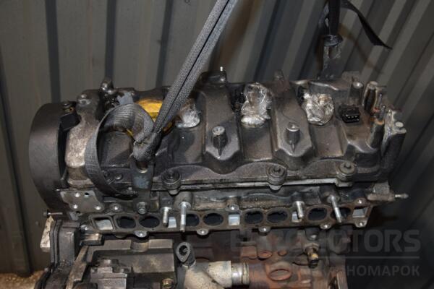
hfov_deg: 57.2
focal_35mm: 33
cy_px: 144
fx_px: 398
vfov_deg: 40.0
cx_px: 217
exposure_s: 1/60
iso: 800
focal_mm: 22
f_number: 5
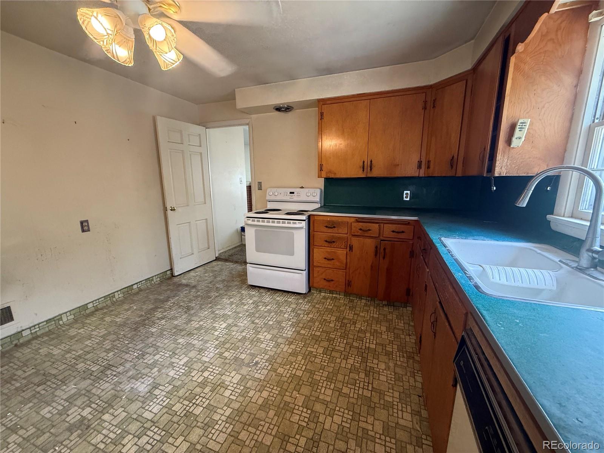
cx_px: 302
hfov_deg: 102.1
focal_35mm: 14
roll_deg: -0.2
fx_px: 244
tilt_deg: -11.2
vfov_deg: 85.7
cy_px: 226
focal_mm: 2.22
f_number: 2.2
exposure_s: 1/60
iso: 400
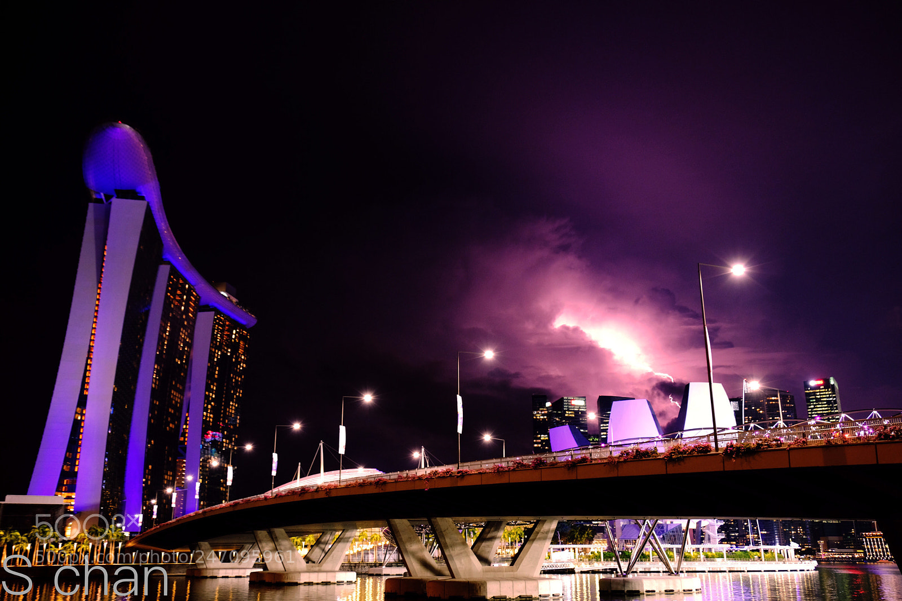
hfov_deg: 60.3
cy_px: 300
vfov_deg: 42.3
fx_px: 777
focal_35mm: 31
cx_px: 451
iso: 800
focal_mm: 20.8
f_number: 4.5
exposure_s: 1/2.8
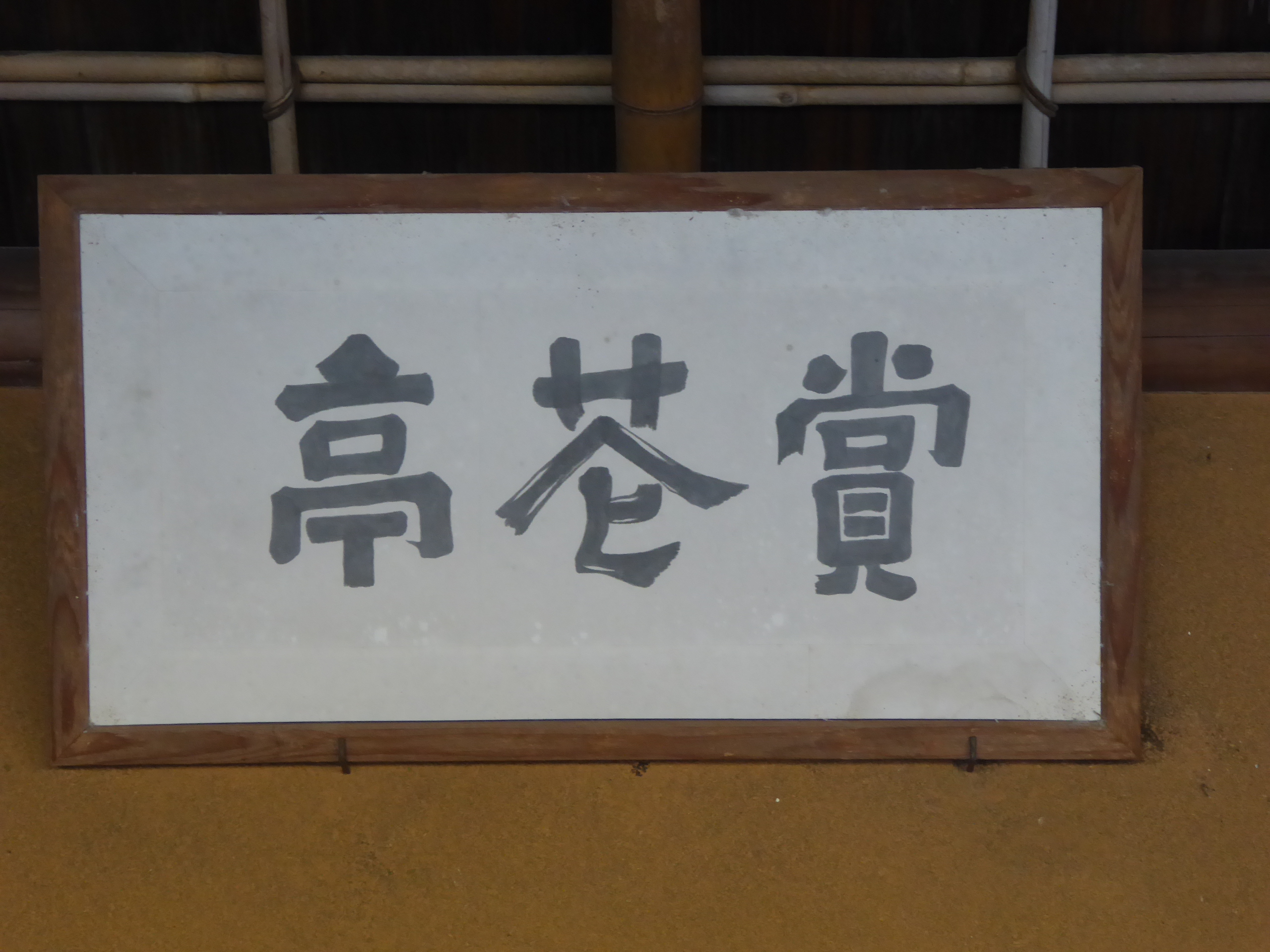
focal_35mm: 98
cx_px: 635
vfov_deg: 15.1
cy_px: 476
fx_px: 3595
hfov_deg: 20.0
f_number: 4.9
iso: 400
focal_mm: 16.1
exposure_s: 1/15
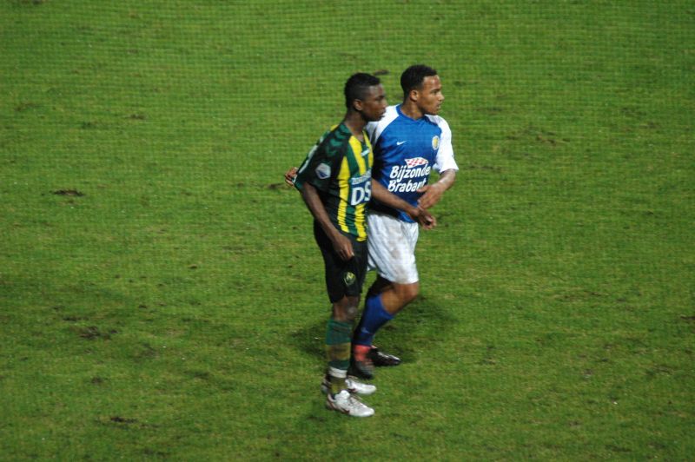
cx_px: 348
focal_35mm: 300
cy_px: 231
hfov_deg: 6.9
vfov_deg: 4.6
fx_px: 5787
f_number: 5
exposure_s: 1/90
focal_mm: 200
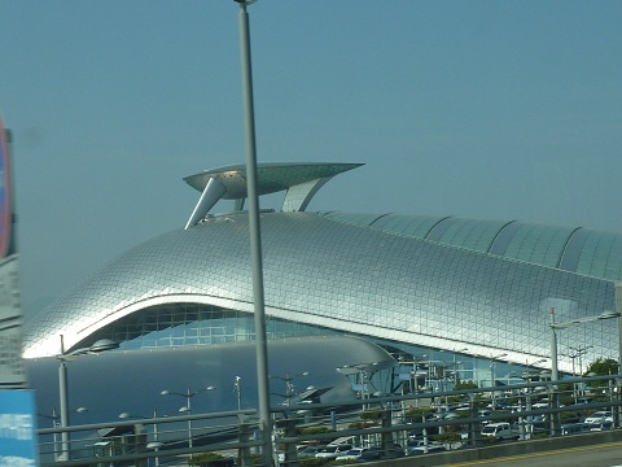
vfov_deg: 19.4
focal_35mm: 76
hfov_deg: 25.7
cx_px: 311
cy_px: 234
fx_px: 1366
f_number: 5.6
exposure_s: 1/500
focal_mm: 6.9
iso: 80
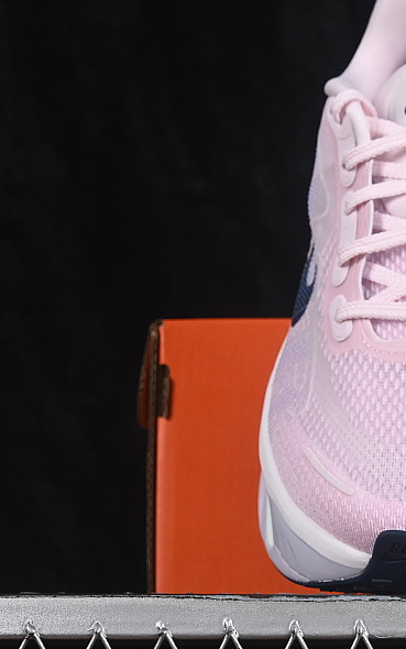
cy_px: 348
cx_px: 570
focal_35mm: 140
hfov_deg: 9.2
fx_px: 2477
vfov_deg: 14.9
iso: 160
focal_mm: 50
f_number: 8
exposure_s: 1/80
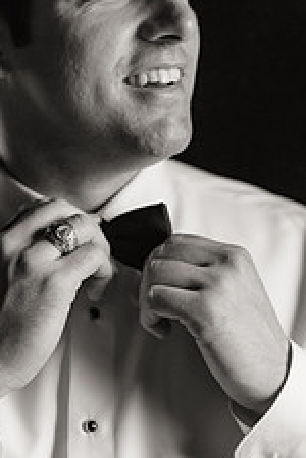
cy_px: 199
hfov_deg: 13.6
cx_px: 86
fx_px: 1275
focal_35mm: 100
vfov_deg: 20.4
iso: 1600
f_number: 2
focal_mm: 50
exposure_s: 1/1000
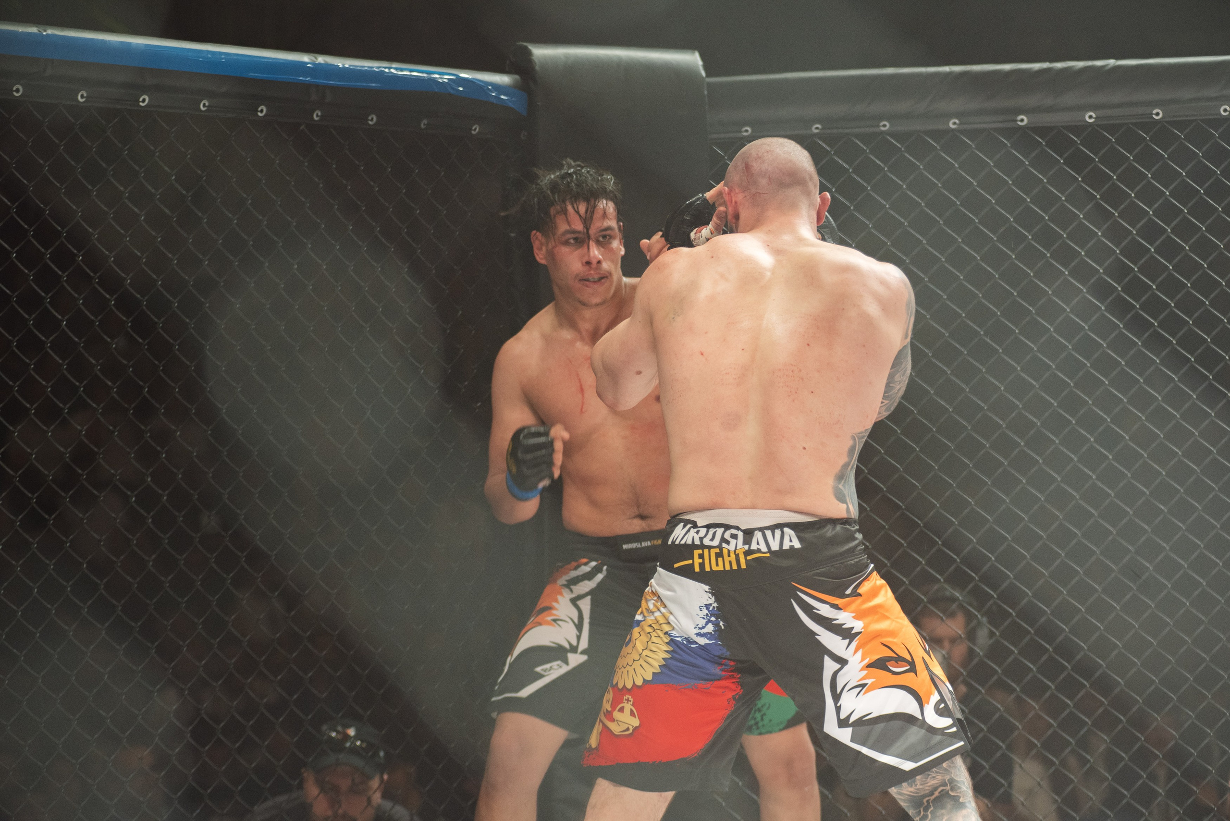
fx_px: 3247
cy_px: 410
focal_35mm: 95
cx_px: 615
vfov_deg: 14.4
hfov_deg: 21.5
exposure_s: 1/320
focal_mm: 95
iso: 1100
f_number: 4
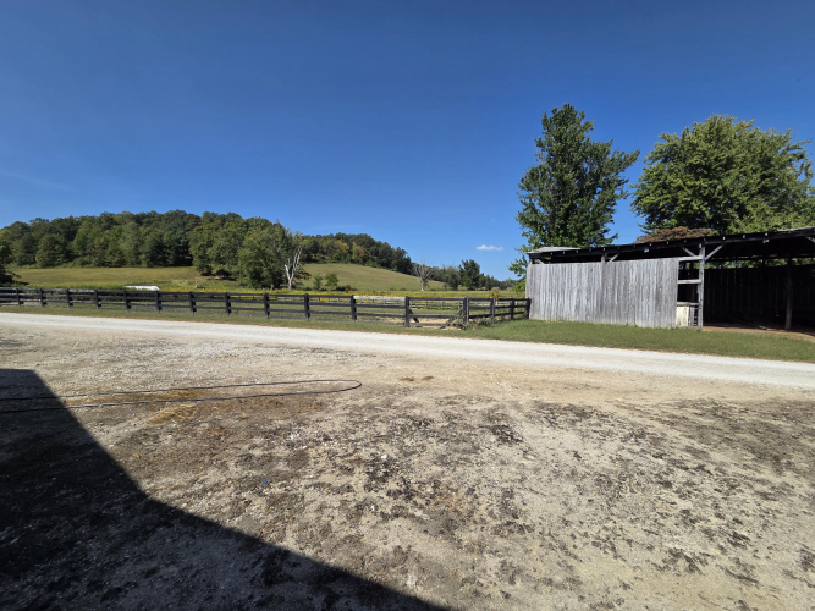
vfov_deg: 89.9
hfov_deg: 106.2
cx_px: 408
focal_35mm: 13
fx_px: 306
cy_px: 306
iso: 50
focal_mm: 2.2
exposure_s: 1/2913
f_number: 2.2
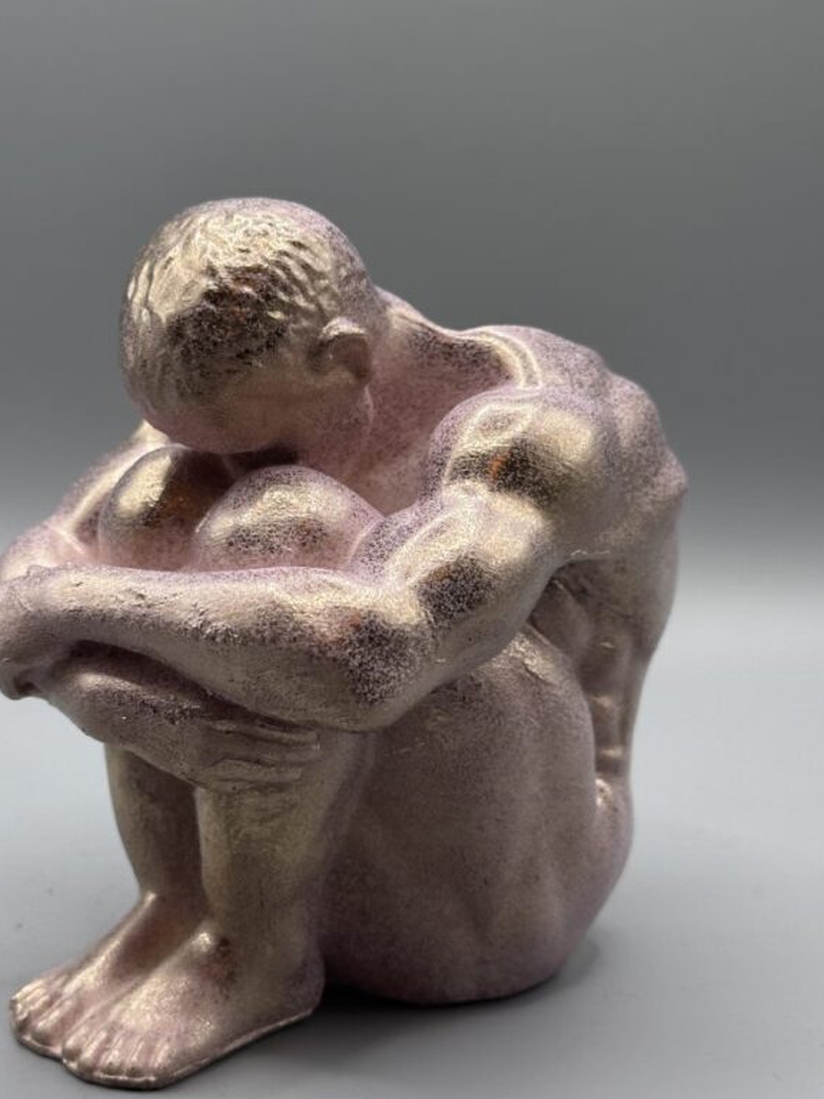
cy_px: 542
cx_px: 292
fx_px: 2031
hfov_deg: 22.9
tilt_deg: -11.2
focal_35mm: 64
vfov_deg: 30.3
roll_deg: -1.1
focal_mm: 6.86
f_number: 1.78
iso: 64
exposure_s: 1/174
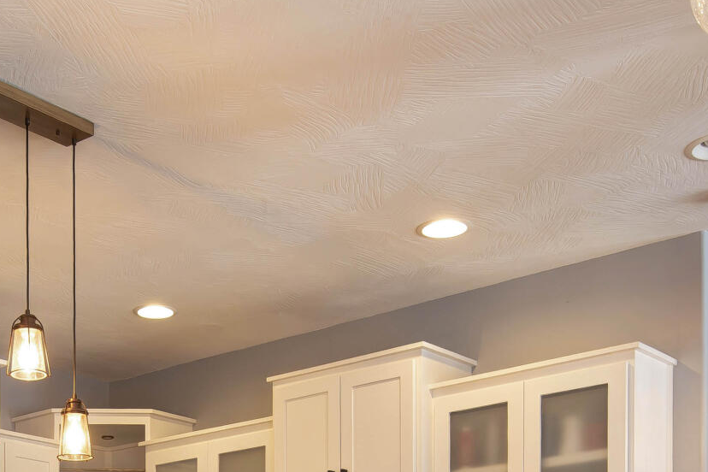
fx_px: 1141
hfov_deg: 34.0
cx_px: 209
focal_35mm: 58
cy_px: 659
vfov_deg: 20.7
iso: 200
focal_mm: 16
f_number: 6.7
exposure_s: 1/10
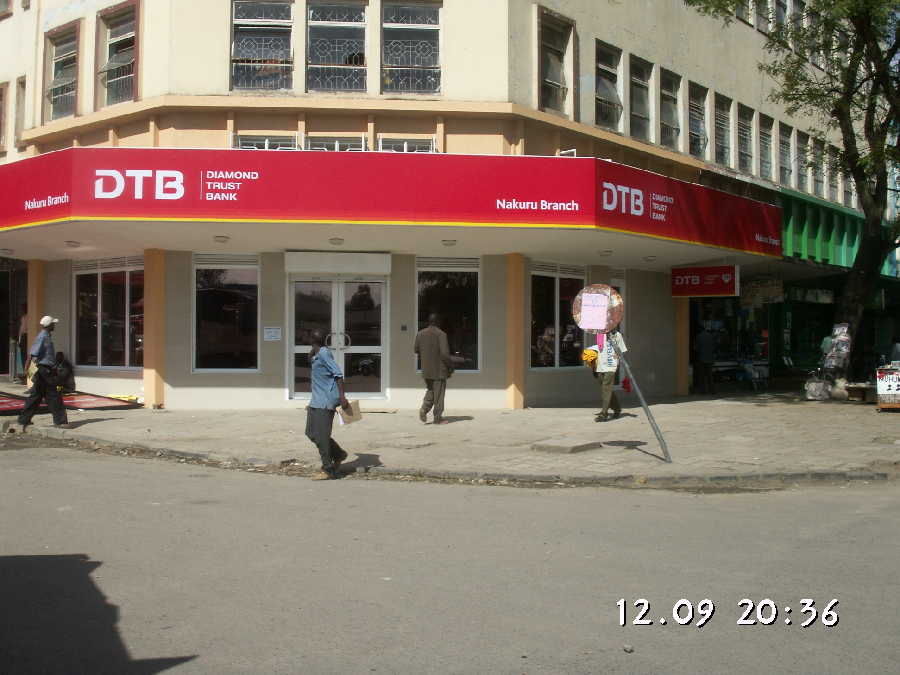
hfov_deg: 47.8
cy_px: 331
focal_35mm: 39
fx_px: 1014
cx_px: 427
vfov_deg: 36.8
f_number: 7.1
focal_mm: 7.7
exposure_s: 1/250
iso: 50
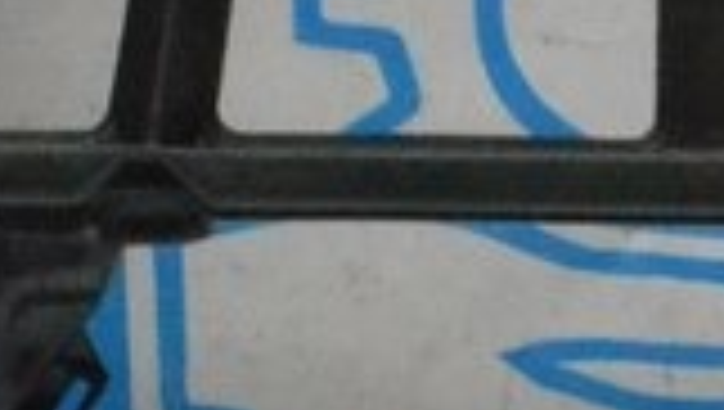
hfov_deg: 8.3
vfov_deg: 4.7
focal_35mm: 260
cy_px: 74
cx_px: 616
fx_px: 4997
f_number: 11
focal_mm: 26
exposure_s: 1/160
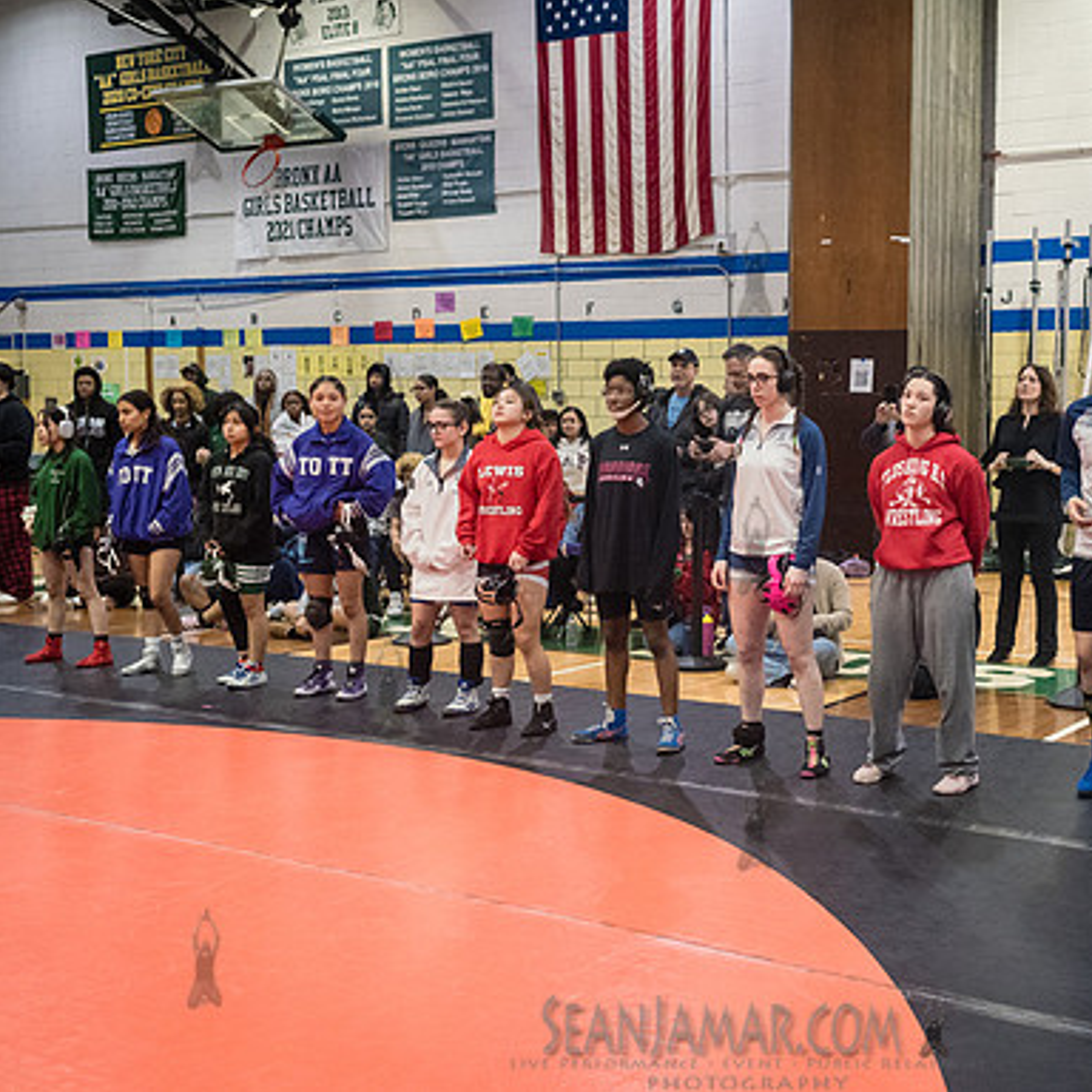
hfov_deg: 36.3
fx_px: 1642
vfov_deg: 36.8
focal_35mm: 46
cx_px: 754
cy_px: 545
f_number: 4
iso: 8000
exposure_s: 1/400
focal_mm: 35
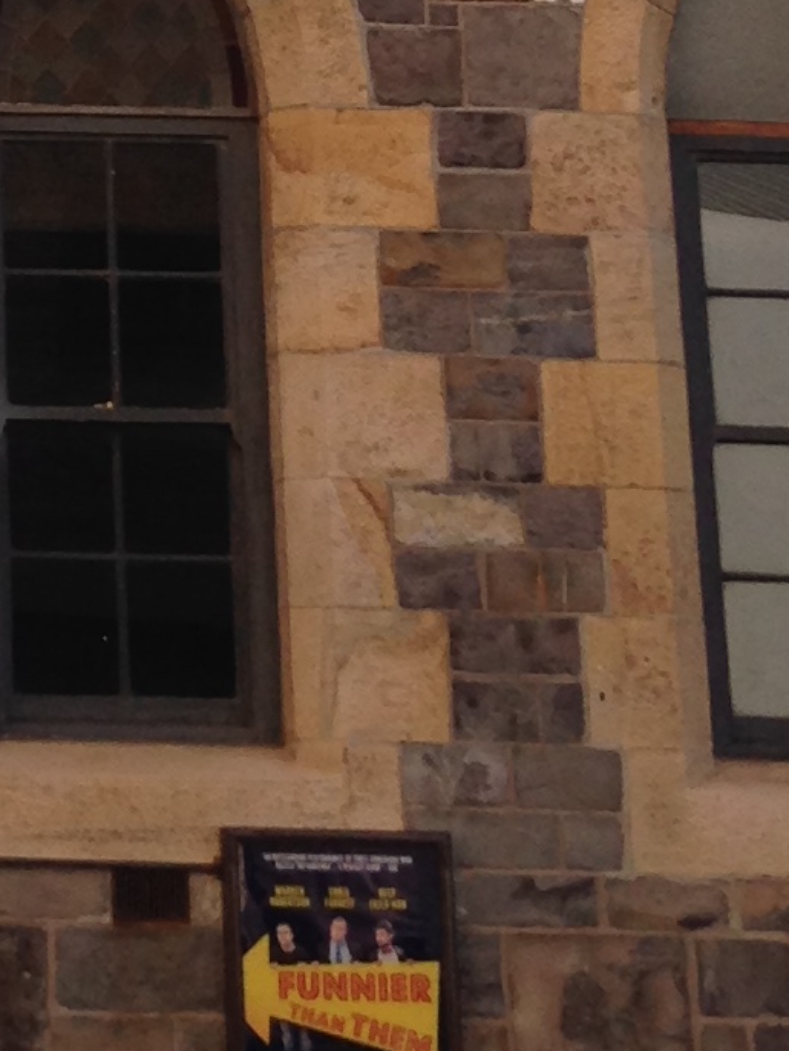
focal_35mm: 157
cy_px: -570
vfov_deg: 12.0
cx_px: -381
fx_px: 4768
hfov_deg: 9.2
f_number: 2.4
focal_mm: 4.12
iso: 50
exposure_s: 1/797
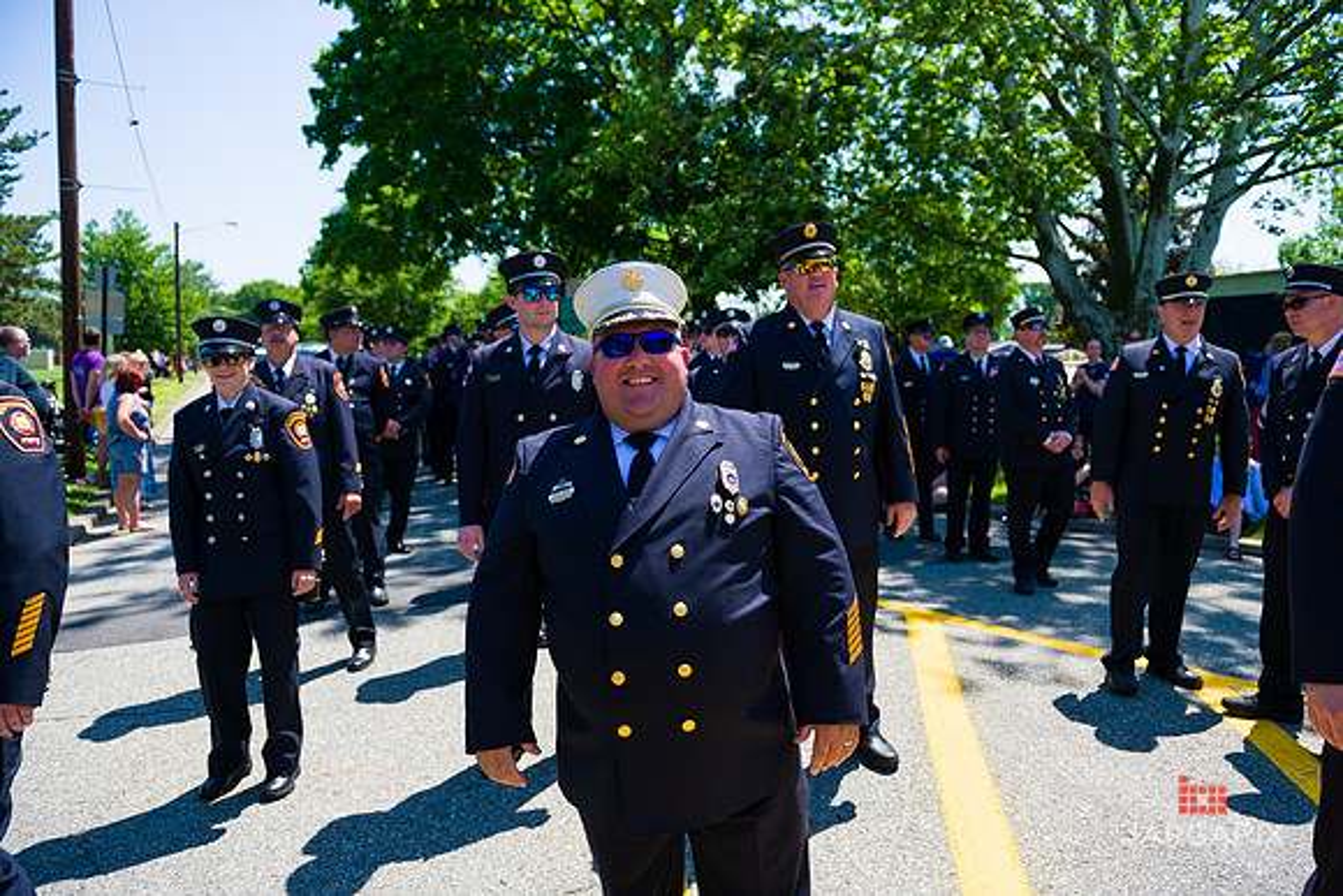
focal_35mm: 24
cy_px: 448
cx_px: 672
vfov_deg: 53.2
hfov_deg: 73.7
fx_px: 896
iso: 200
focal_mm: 24
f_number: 5
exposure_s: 1/1250
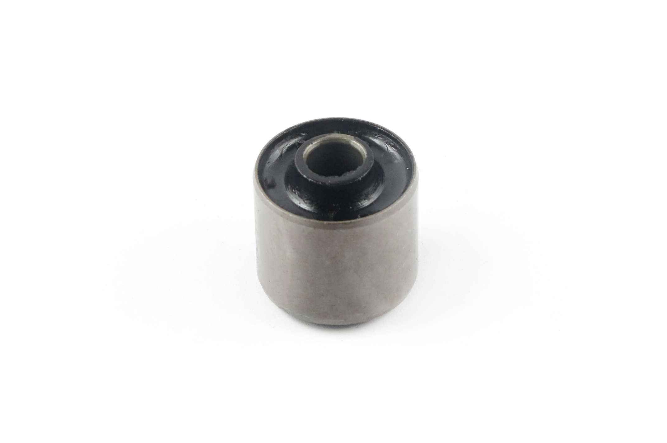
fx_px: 1527
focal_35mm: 82
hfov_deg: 24.6
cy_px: 222
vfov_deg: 16.5
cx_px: 334
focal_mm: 55
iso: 159
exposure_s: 1/125
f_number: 10
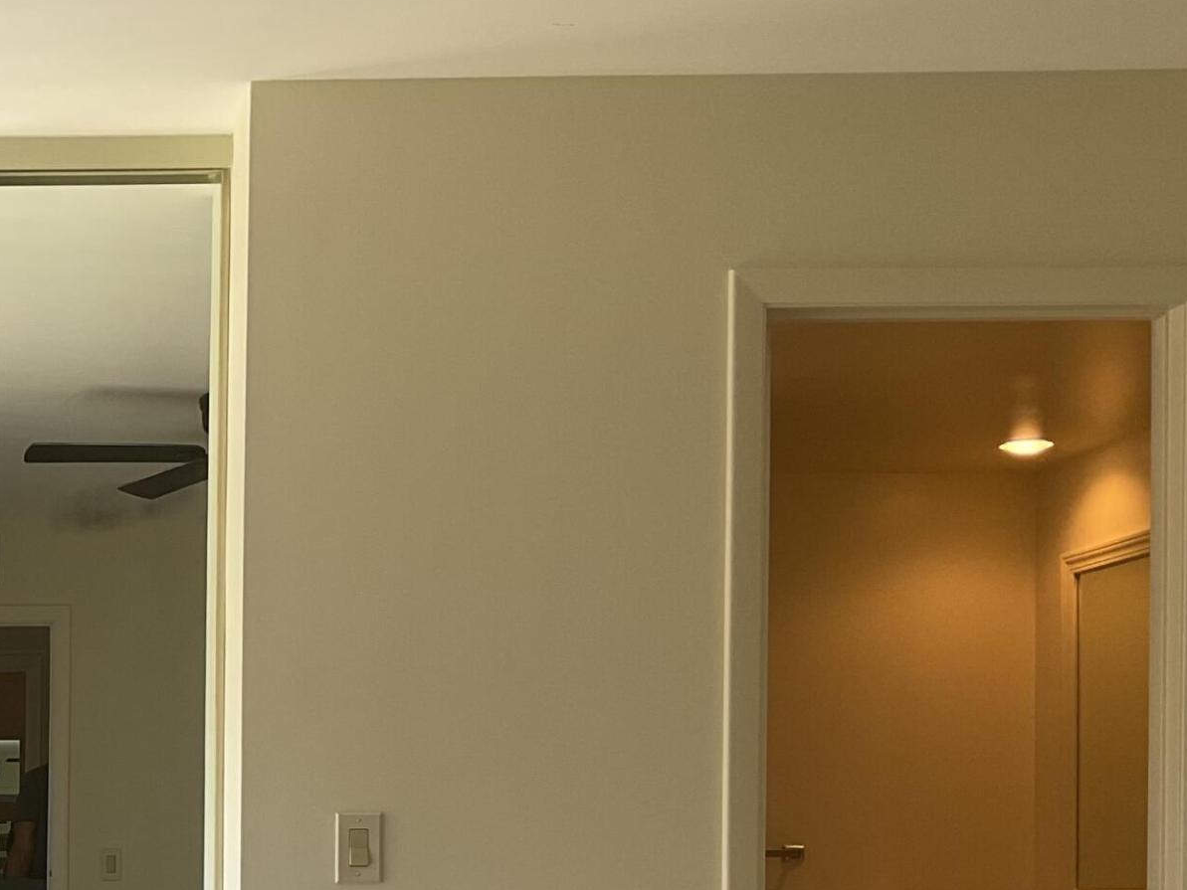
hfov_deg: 25.8
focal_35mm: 70
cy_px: 900
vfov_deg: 20.3
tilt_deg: +0.1
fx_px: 2401
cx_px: -99
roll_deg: -1.7
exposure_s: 1/120
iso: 25
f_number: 1.8
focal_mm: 3
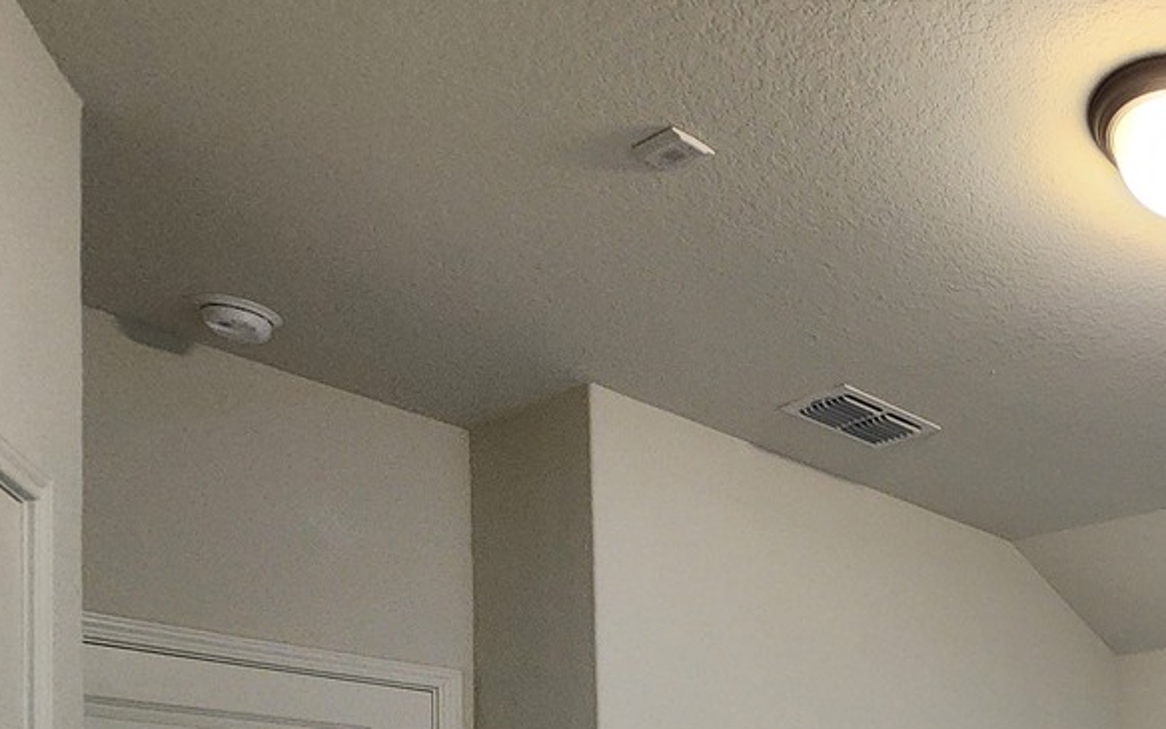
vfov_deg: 30.6
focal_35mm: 34
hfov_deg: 42.8
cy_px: 909
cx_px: 1314
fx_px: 1080
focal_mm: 2.2
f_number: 2.2
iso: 320
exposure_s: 1/60
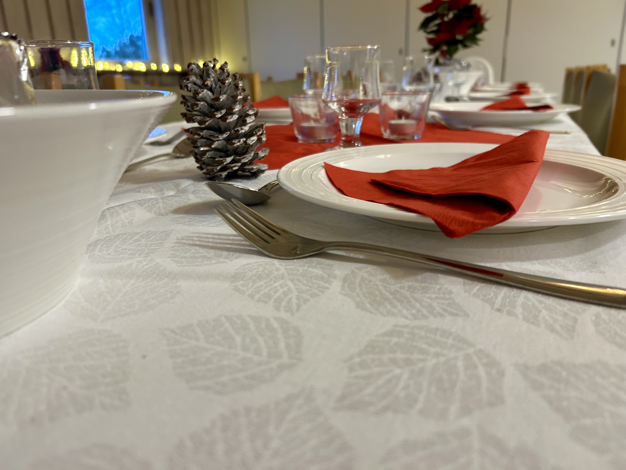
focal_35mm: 26
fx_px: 470
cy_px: 235
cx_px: 313
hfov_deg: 67.3
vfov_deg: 53.1
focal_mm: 5.7
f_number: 1.5
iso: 200
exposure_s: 1/50
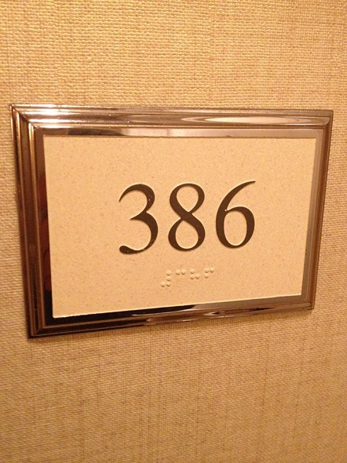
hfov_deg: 40.7
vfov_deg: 52.6
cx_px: 174
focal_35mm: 35
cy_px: 232
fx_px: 468
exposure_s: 1/15
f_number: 2.4
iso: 400
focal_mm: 4.28
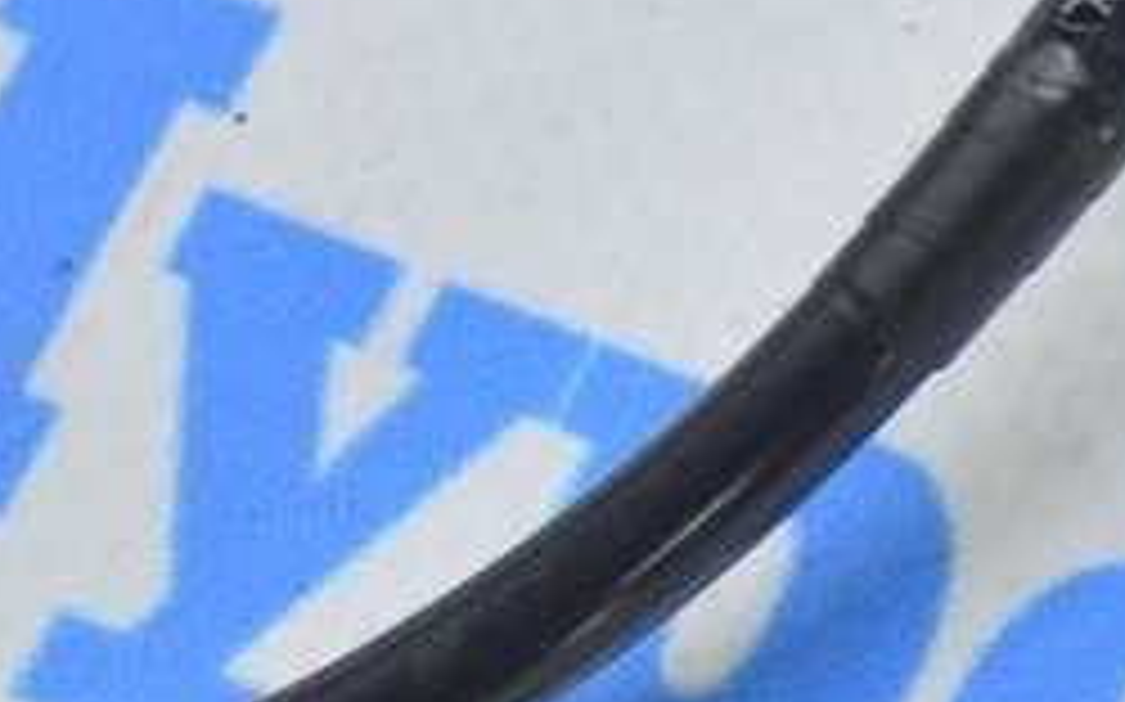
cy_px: -556
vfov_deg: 4.0
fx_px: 9960
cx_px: 2124
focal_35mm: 325
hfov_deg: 6.3
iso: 400
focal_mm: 52
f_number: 5.6
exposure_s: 1/20
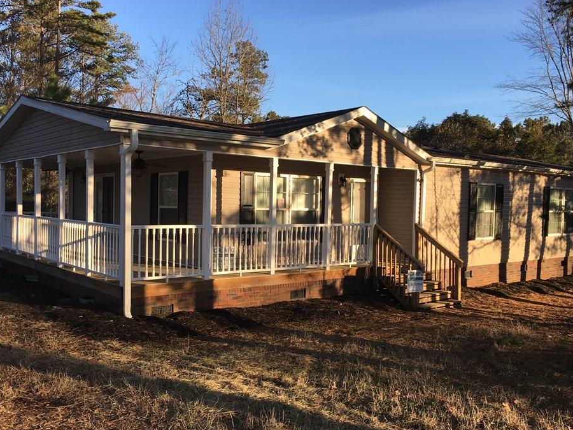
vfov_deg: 42.9
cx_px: 269
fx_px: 546
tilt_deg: -1.0
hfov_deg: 55.3
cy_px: 228
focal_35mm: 33
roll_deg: -0.6
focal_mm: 4.15
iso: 25
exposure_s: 1/641
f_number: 2.2
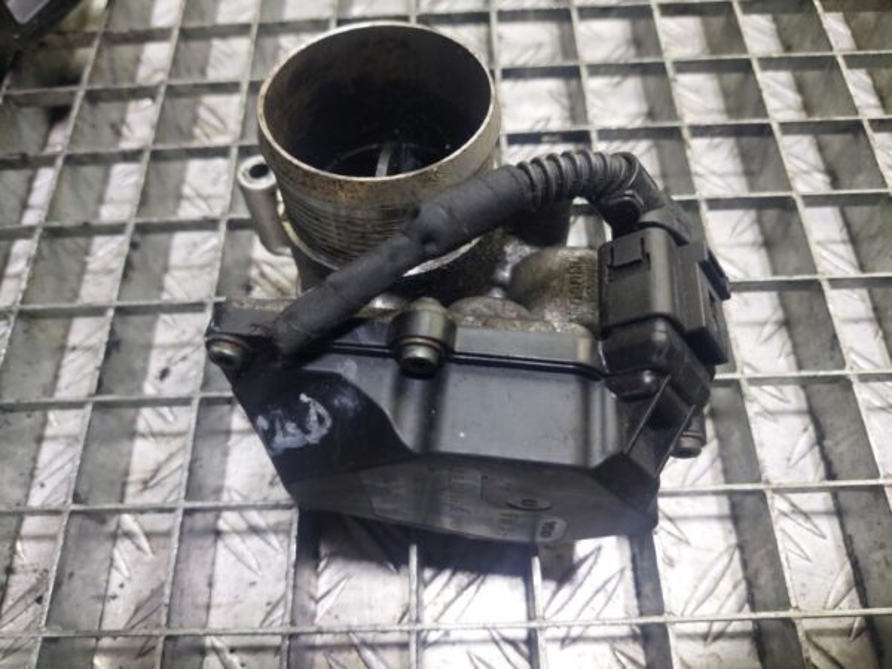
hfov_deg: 69.4
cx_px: 446
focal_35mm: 25
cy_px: 334
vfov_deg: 54.9
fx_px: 644
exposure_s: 1/50
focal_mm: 5.23
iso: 200
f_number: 1.8
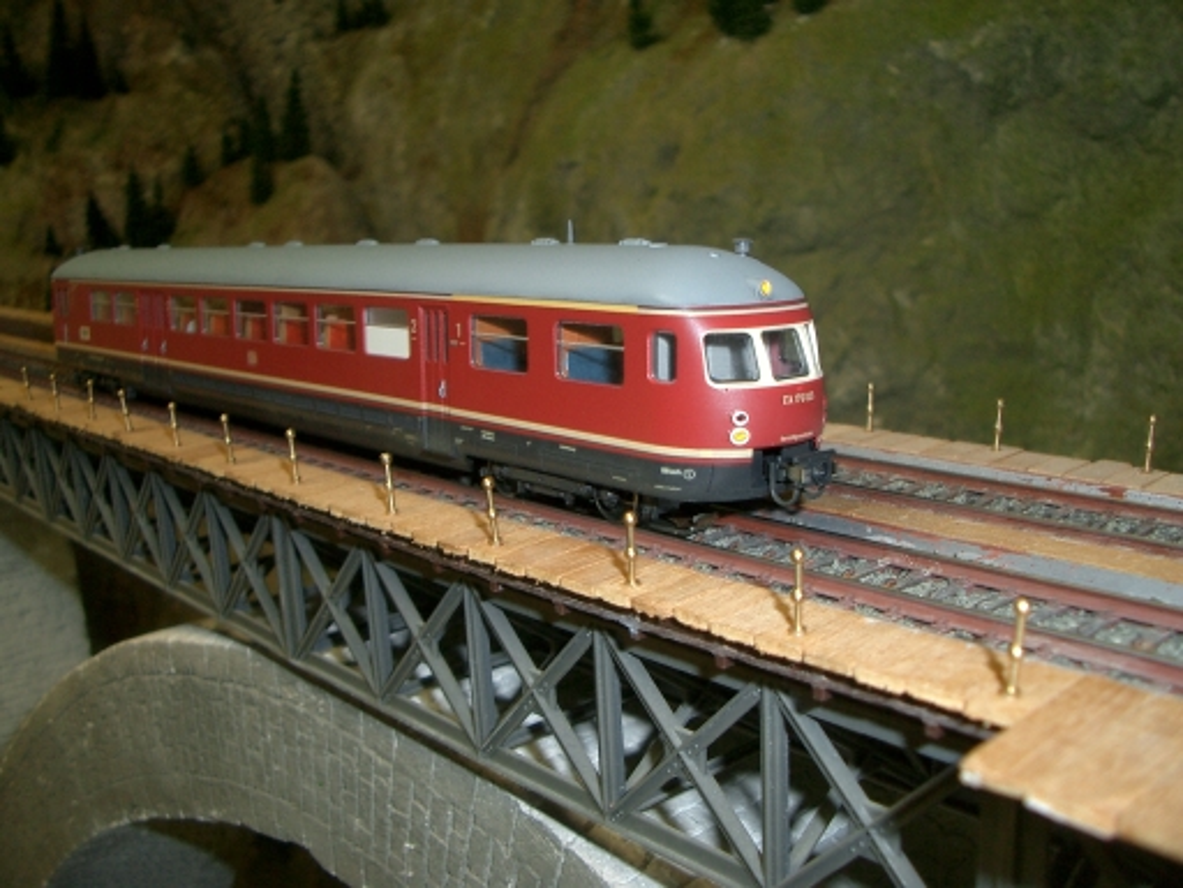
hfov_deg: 52.6
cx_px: 592
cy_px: 444
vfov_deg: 40.7
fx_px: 1196
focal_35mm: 35
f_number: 2.6
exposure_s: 1/40
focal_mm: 5.8
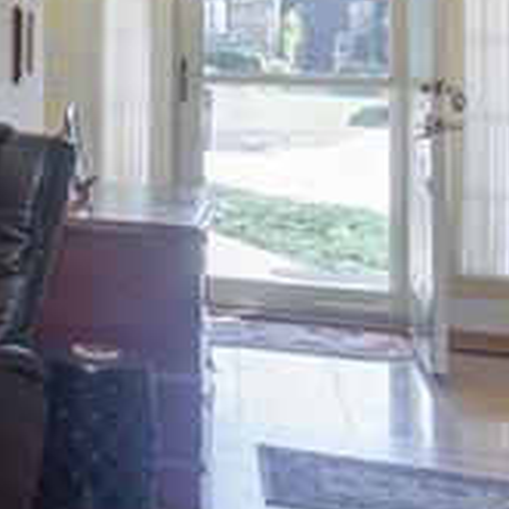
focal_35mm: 79
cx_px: -672
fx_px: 1314
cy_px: -14
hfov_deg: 14.9
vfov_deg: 21.1
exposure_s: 1/40
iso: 200
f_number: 8
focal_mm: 10
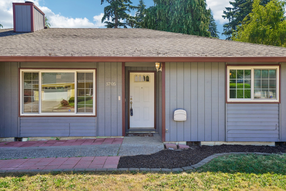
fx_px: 230
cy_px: 96
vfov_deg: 45.0
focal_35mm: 29
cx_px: 143
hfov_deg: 63.7
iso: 400
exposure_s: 1/200
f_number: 8
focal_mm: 29
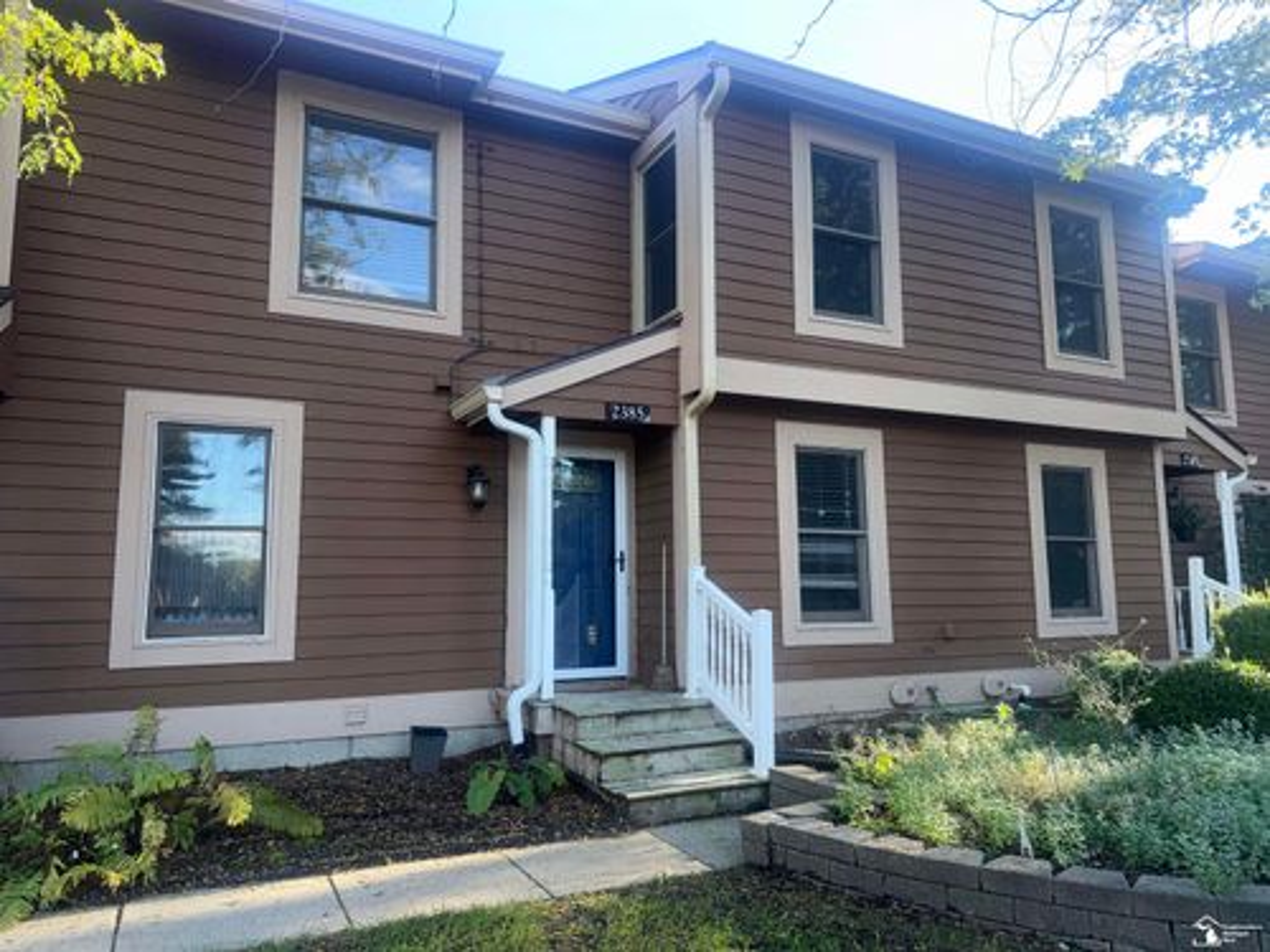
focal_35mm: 24
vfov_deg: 56.8
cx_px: 635
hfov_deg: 71.6
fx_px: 881
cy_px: 476
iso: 64
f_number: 1.78
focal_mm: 6.76
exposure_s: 1/243
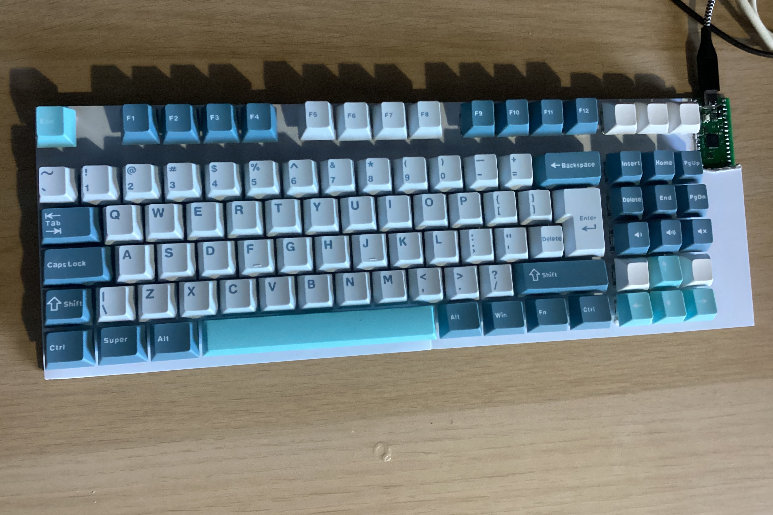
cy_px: 237
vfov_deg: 39.9
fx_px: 709
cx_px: 378
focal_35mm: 33
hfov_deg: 57.2
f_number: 2.4
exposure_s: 1/40
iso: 320
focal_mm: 3.3
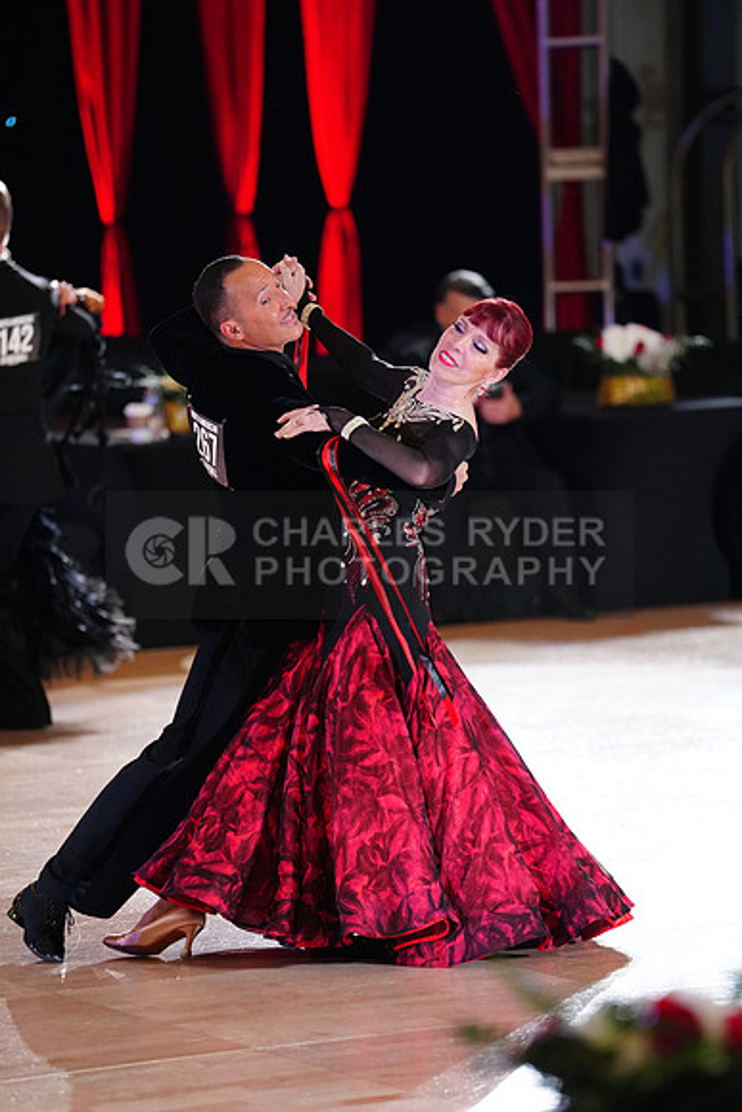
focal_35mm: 200
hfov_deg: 6.9
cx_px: 371
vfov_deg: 10.3
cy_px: 556
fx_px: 6179
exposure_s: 1/320
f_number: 2.8
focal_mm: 200
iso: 2500
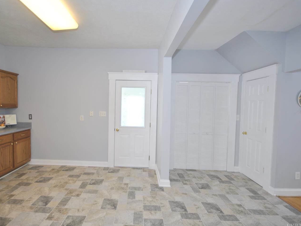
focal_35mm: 17
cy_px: 113
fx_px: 148
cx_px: 129
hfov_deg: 90.4
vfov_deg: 74.7
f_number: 4
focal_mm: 10
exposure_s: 1/30
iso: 200
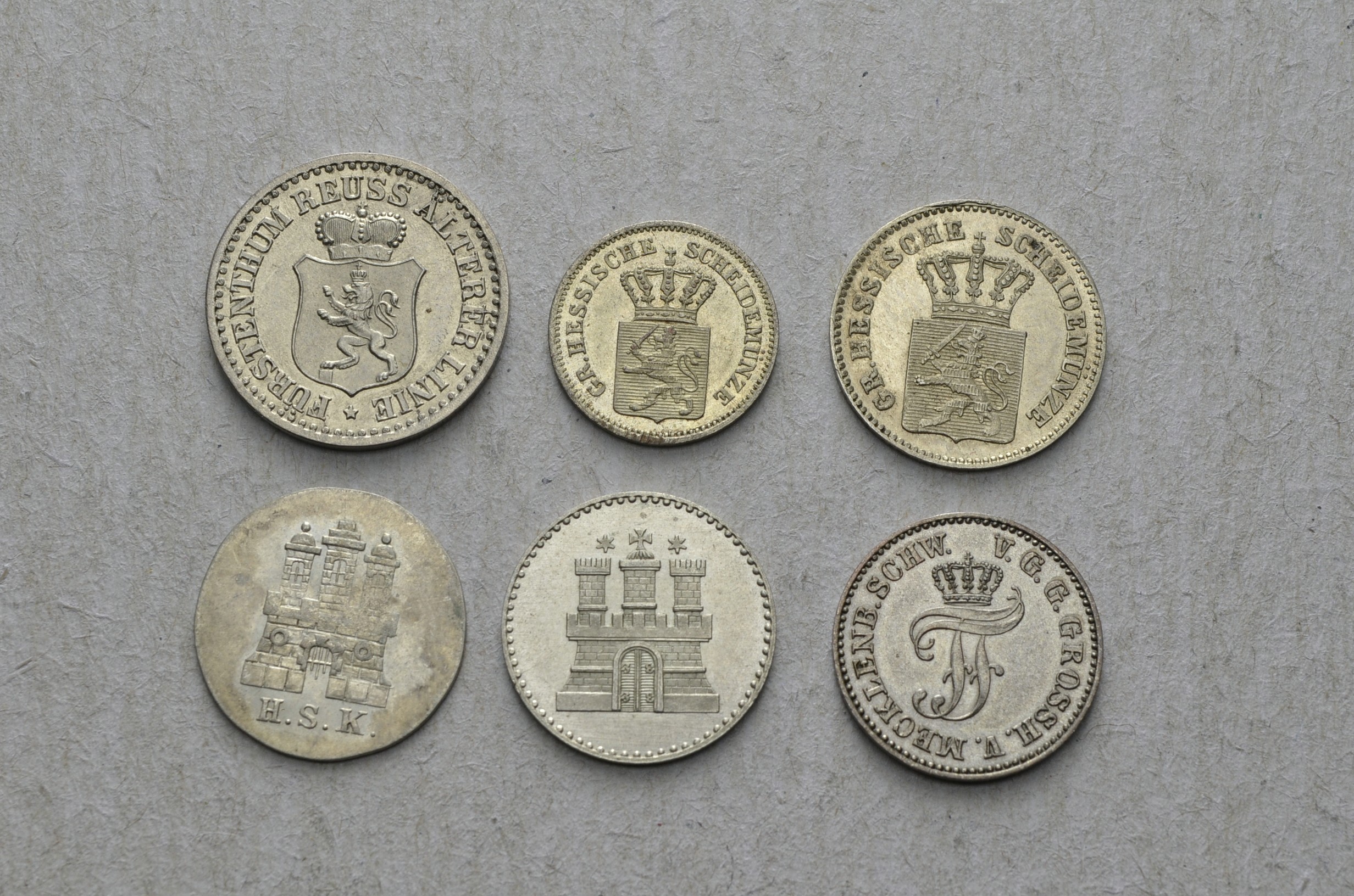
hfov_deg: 24.7
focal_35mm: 82
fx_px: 3096
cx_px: 677
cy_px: 448
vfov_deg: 16.5
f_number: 14
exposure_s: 1/250
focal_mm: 55
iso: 400
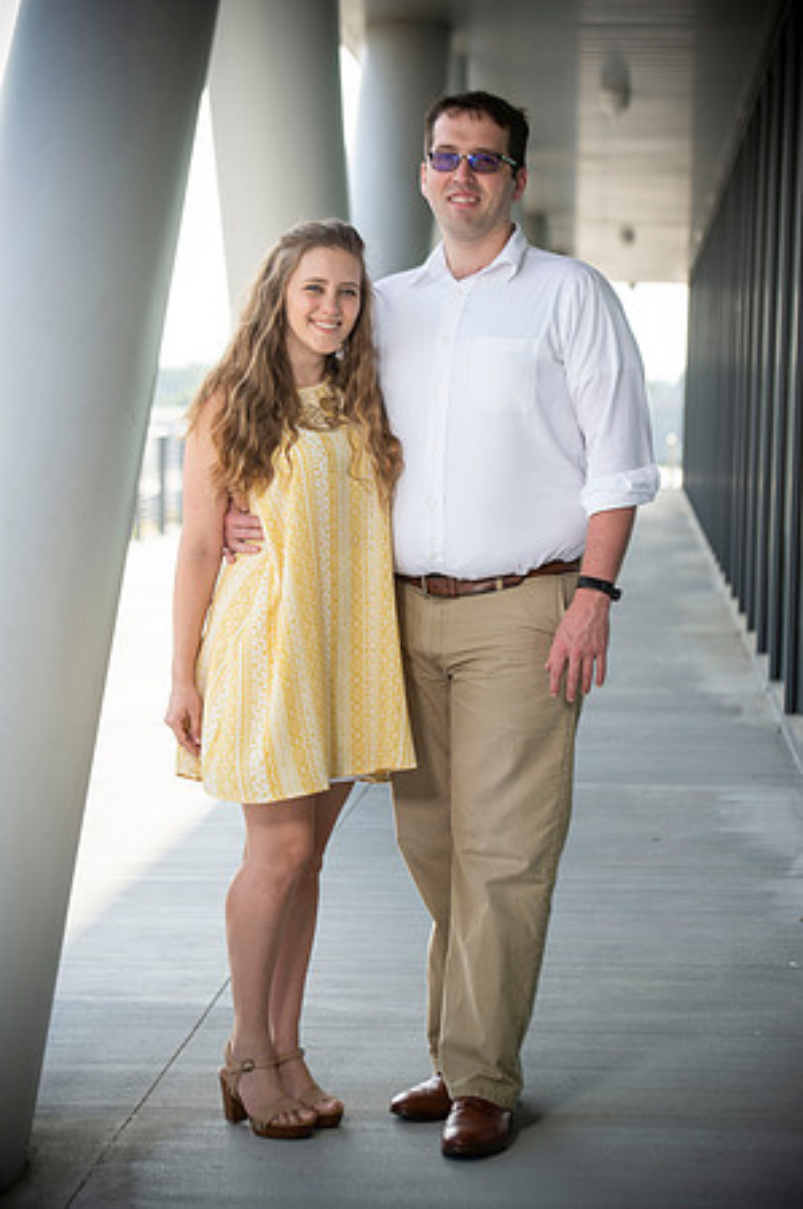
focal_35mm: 95
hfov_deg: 14.4
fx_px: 3186
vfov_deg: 21.5
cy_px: 604
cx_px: 402
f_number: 4.5
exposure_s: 1/250
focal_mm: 95
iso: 100
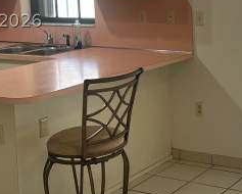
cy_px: 20
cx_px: 198
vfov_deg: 19.1
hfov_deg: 23.7
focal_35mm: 79
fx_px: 566
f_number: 1.78
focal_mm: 6.86
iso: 64
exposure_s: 1/126
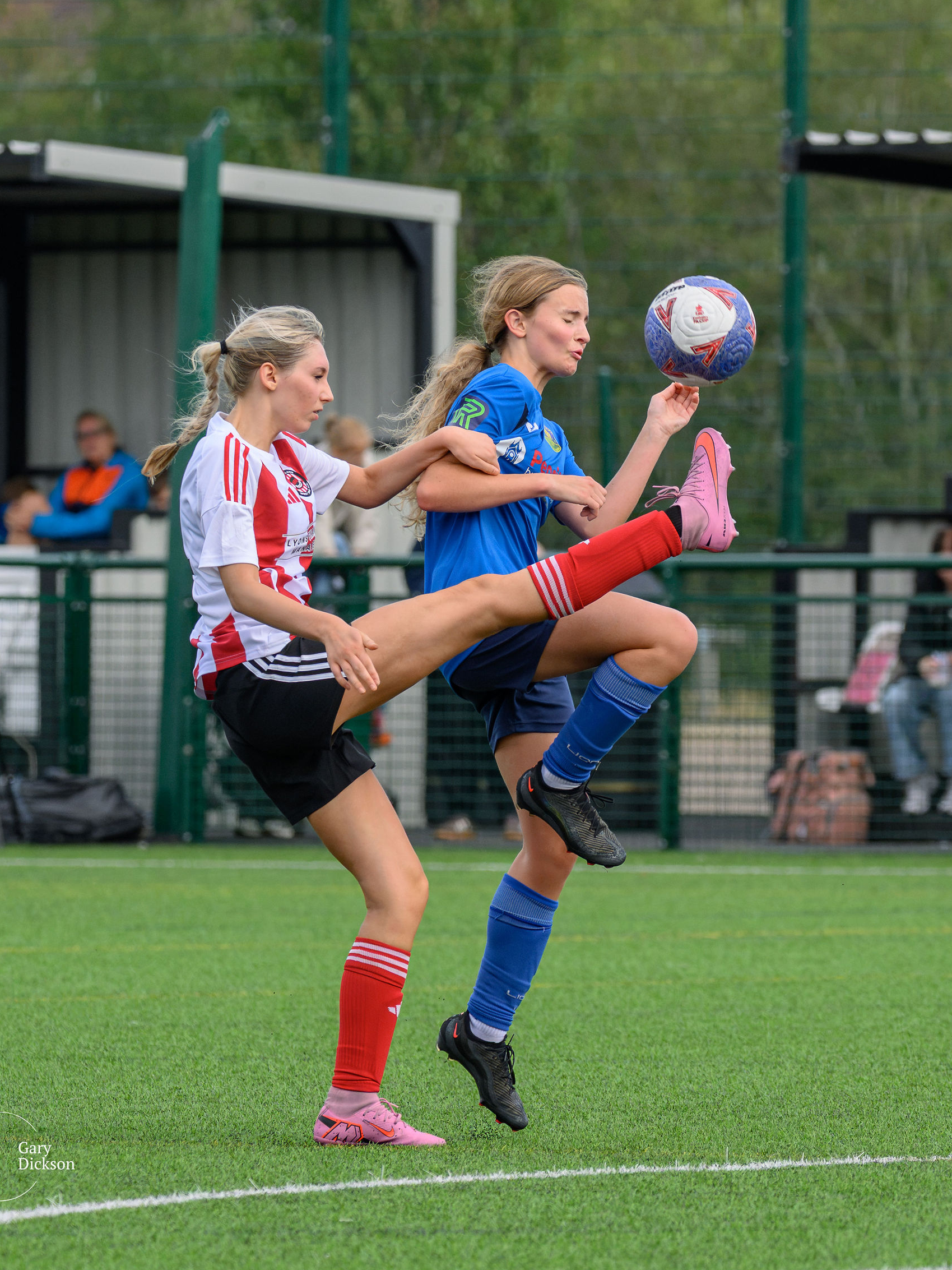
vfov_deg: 3.6
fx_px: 20349
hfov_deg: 2.7
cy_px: 585
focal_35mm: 555
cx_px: 704
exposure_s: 1/2000
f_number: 5
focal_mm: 220
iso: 900
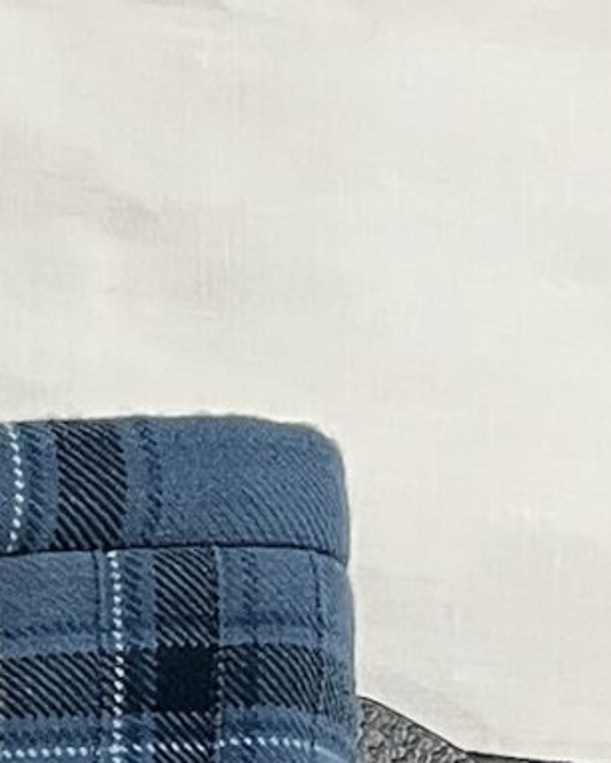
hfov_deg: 8.3
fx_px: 3840
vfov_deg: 9.1
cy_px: 2305
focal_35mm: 170
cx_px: -861
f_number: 1.5
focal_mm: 5.7
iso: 125
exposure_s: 1/50
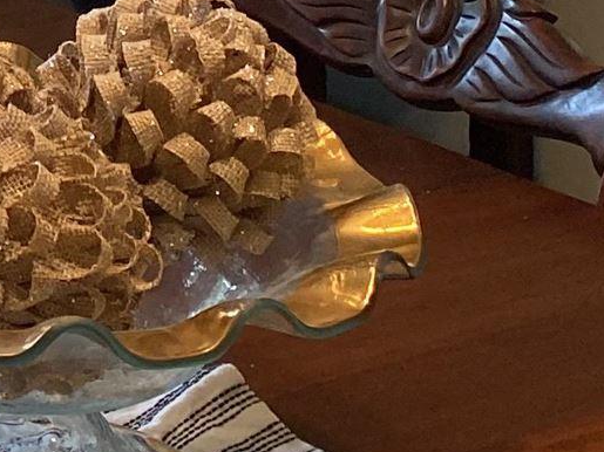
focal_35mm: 155
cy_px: -674
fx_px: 2704
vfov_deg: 8.6
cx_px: -670
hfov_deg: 11.3
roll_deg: +0.8
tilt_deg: -4.5
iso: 125
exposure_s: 1/120
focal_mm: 4.25
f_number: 1.8
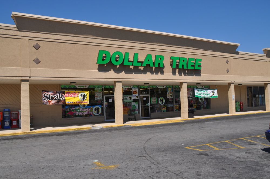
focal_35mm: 33
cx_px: 135
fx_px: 247
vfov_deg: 39.9
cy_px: 90
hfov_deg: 57.3
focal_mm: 22
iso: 200
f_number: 9
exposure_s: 1/320
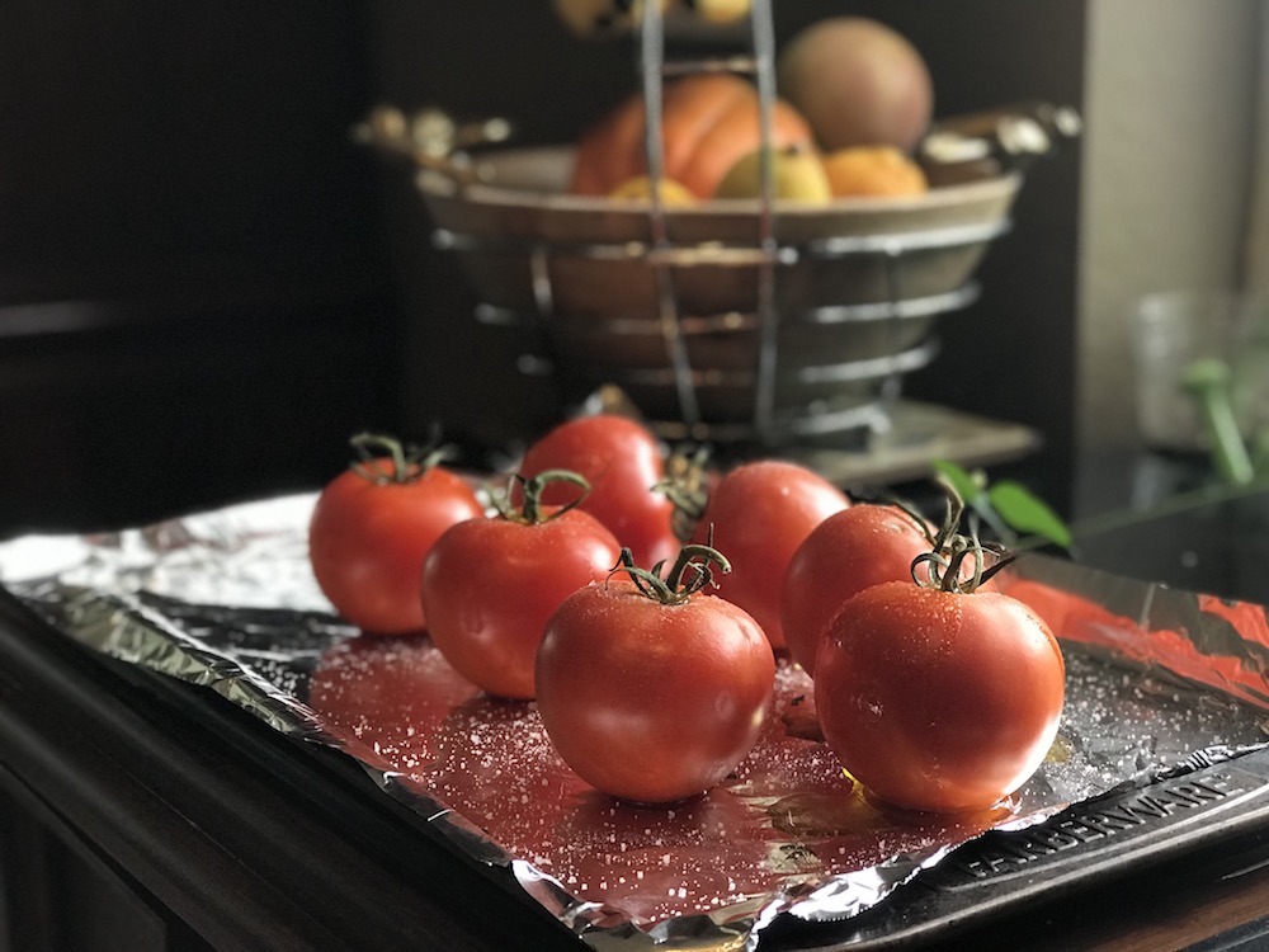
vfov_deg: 25.7
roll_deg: +2.1
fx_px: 2090
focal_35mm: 57
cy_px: 476
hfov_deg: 33.8
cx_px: 634
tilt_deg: -13.3
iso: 160
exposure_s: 1/60
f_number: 2.8
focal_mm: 6.6
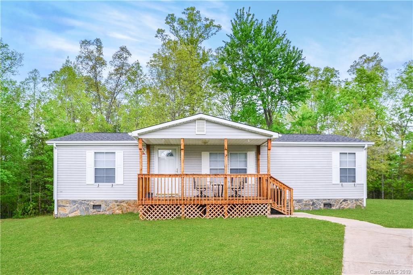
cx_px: 206
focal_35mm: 33
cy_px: 138
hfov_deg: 57.2
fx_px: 378
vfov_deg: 39.9
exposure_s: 1/320
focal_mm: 22
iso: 400
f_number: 11
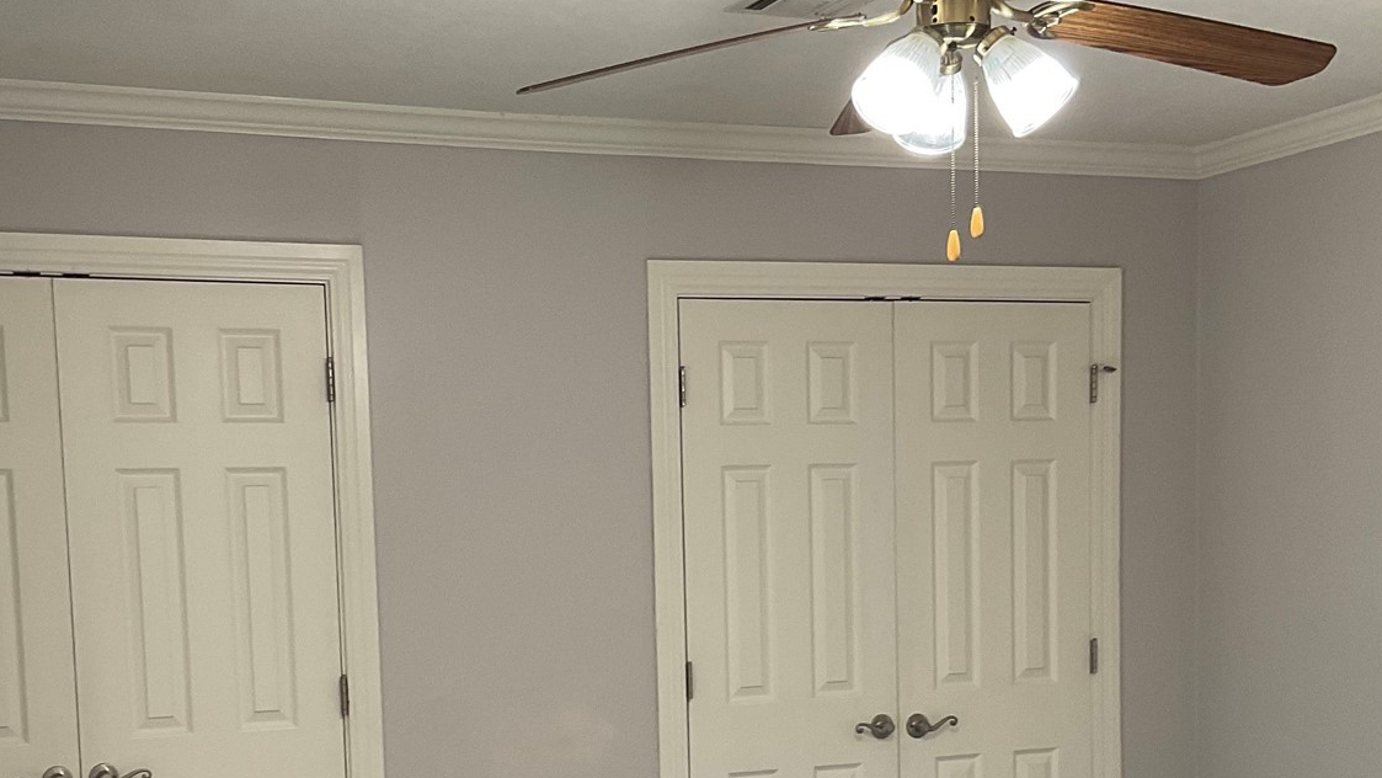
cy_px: 724
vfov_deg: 21.7
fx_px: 1979
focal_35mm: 54
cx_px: 592
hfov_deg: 38.4
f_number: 1.8
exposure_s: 1/60
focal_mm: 3
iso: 40
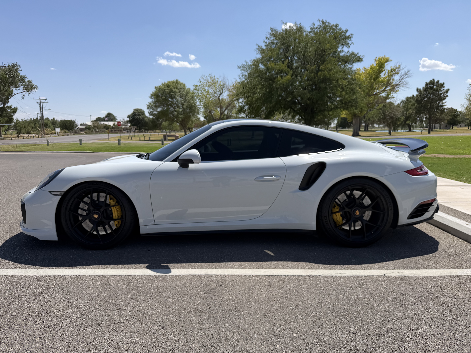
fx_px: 327
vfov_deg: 56.8
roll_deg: +1.0
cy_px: 176
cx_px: 236
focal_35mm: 24
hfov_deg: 71.6
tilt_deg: -8.9
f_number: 1.78
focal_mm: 6.76
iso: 80
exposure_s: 1/4975
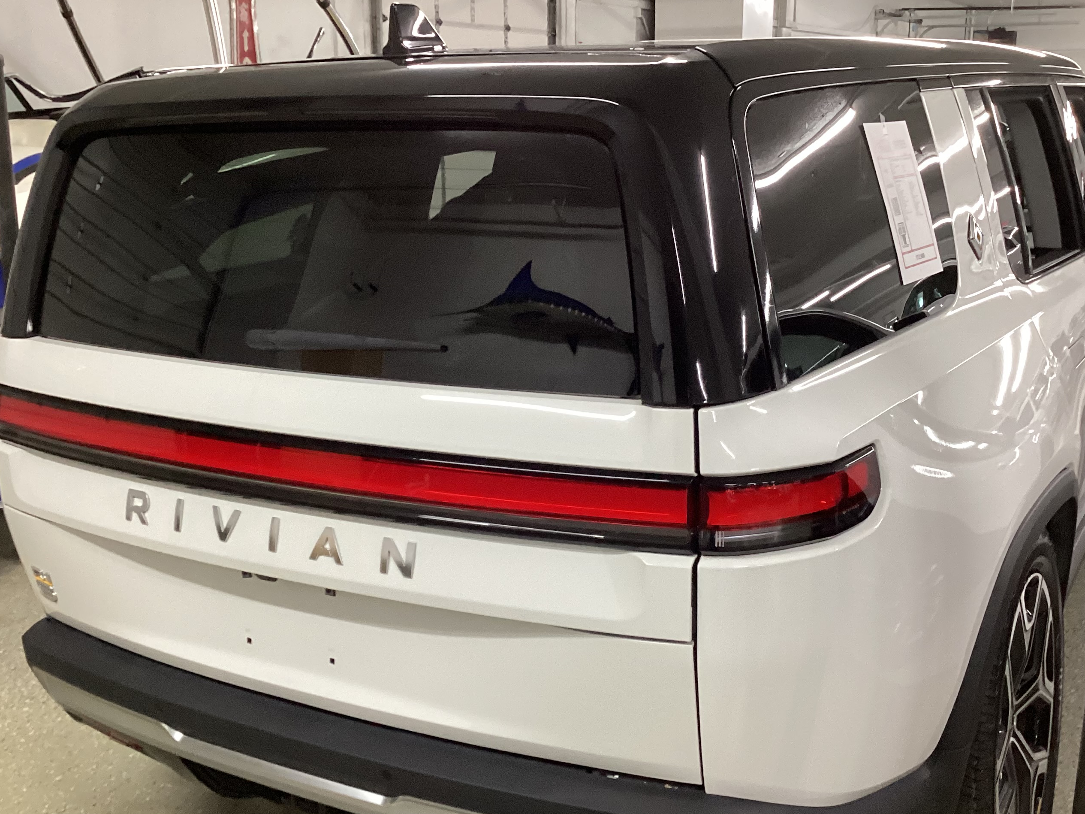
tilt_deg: -16.3
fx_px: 1254
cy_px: 460
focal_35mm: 40
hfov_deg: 46.8
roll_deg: +0.1
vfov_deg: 35.9
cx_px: 532
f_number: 2.4
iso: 250
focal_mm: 3.3
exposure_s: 1/50
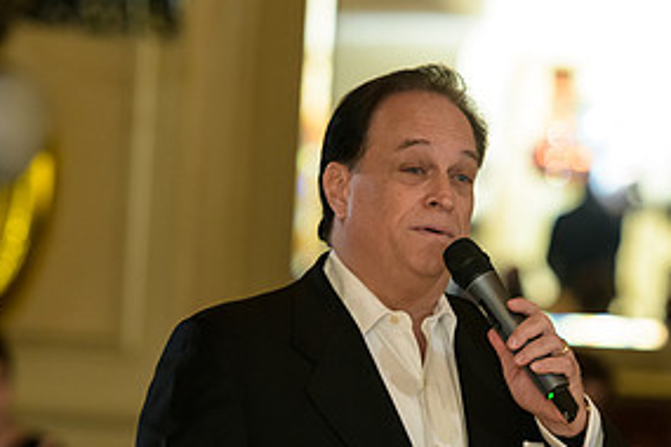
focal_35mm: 295
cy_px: 338
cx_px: 421
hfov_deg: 7.0
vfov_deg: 4.7
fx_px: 5498
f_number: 3.2
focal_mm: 145
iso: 1600
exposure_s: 1/125
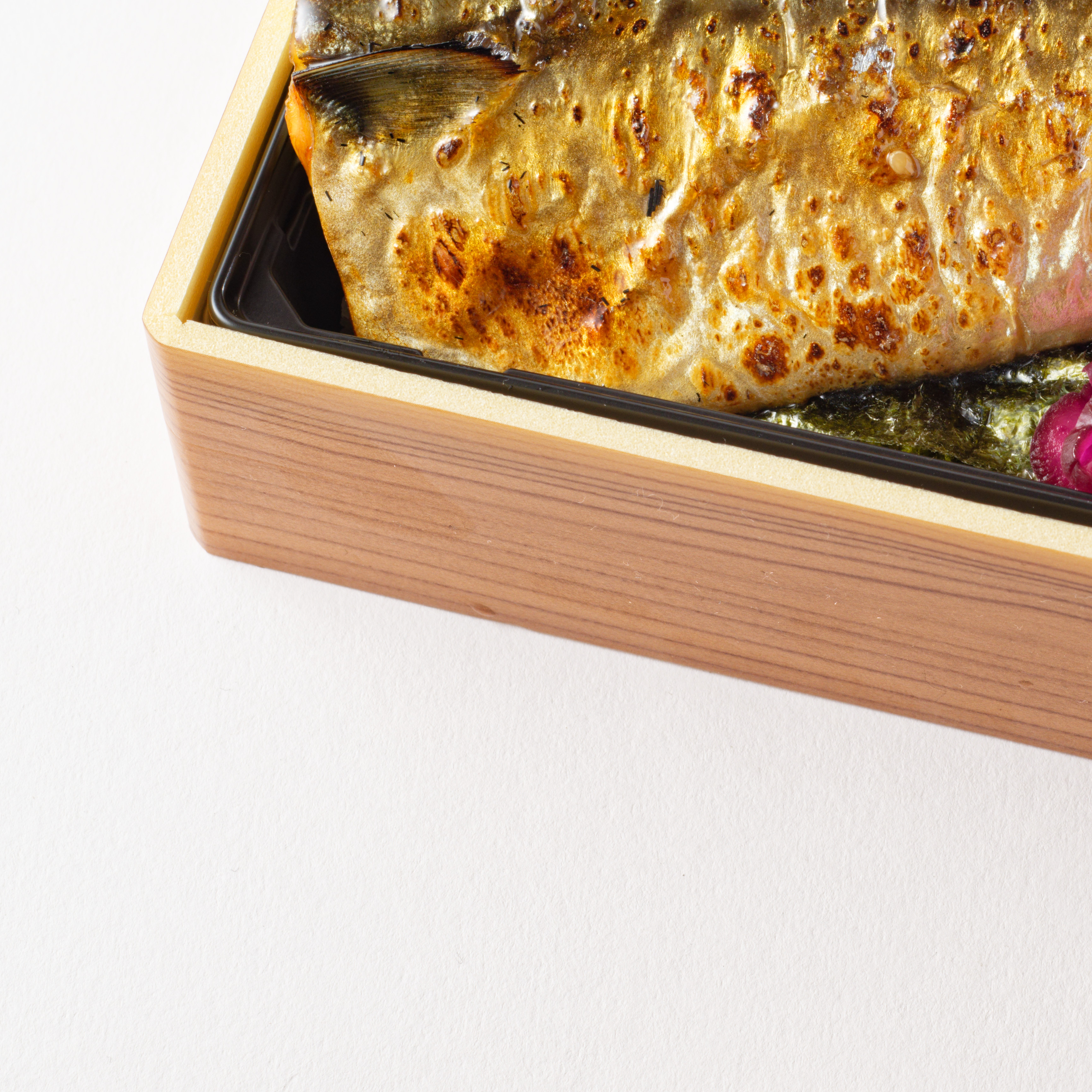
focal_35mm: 173
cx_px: 1226
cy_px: 264
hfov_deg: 10.0
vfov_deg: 10.1
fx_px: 6174
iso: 100
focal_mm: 85
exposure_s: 1/125
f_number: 14
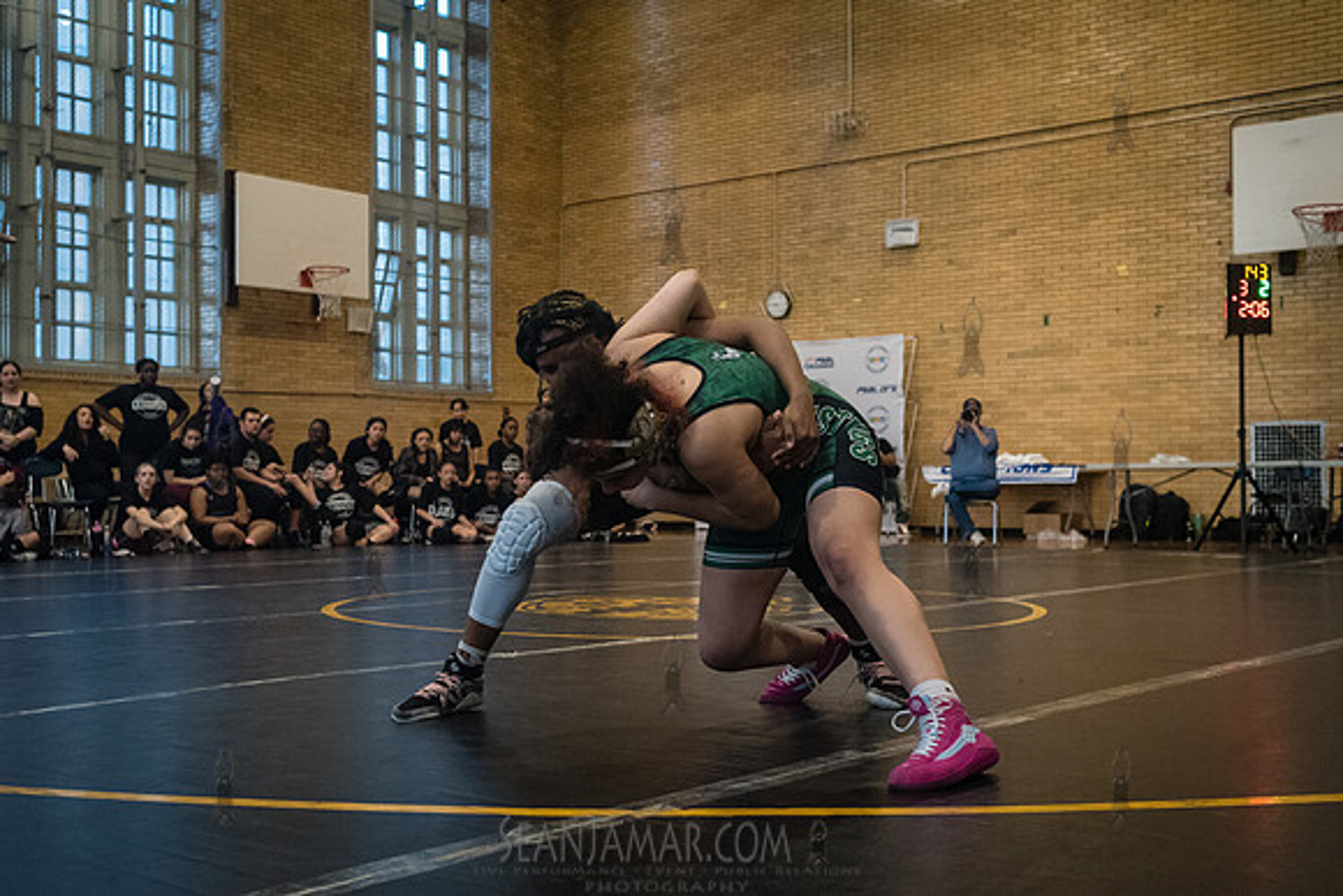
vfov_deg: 32.0
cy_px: 458
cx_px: 614
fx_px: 1561
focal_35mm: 42
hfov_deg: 46.5
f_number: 4
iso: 5000
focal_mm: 35
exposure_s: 1/400
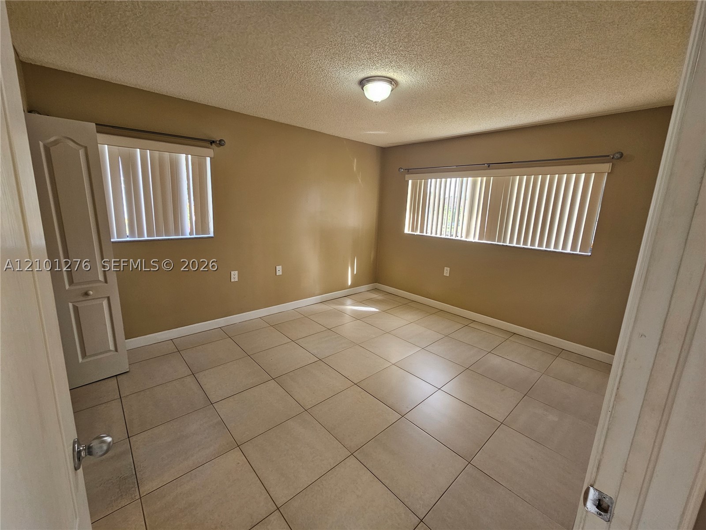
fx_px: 265
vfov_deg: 89.9
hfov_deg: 106.2
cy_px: 265
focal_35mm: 13
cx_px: 353
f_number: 2.2
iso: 125
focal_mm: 2.2
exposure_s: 1/60
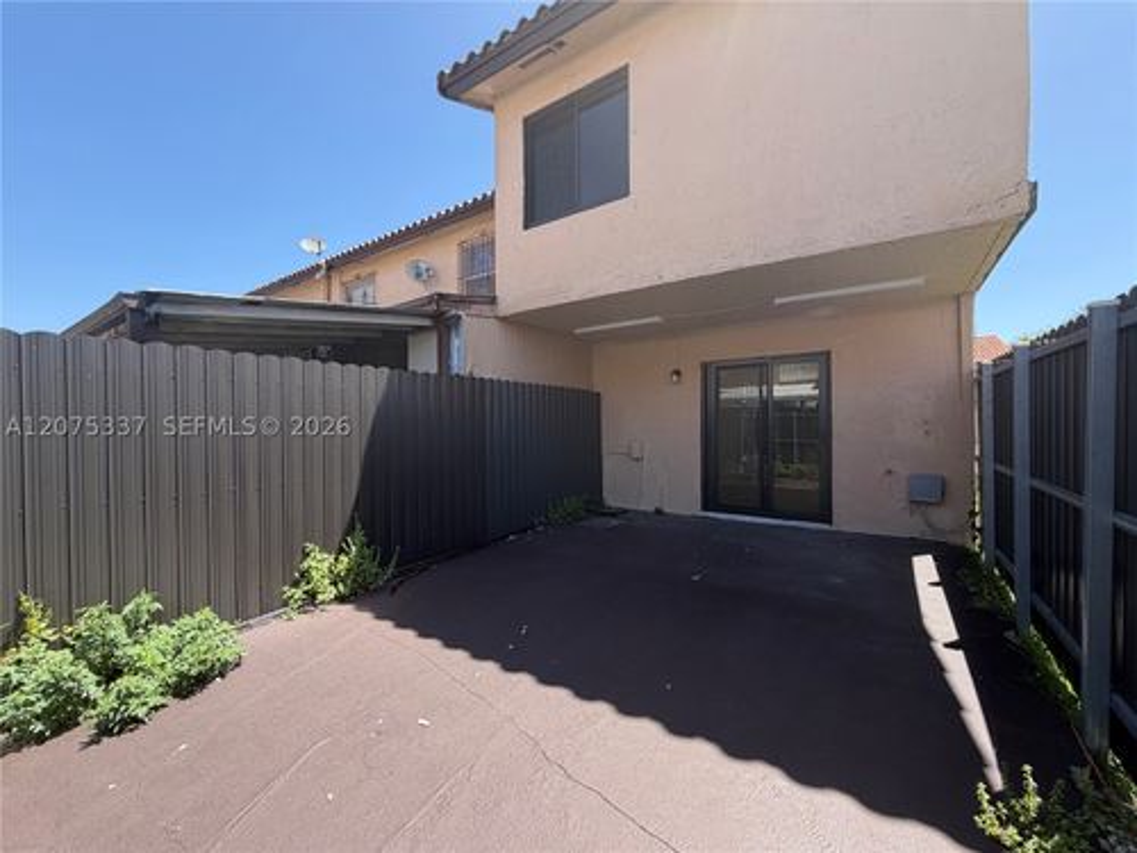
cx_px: 568
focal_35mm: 14
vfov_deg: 85.7
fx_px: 460
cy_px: 426
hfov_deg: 102.1
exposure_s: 1/502
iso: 50
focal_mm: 2.22
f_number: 2.2
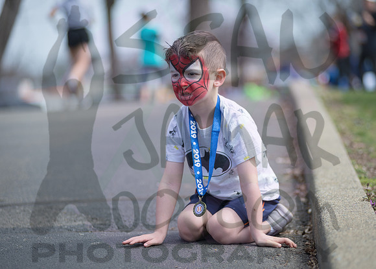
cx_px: 201
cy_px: 134
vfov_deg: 11.4
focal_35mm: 126
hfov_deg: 15.9
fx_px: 1343
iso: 100
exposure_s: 1/1250
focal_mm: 120
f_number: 2.8
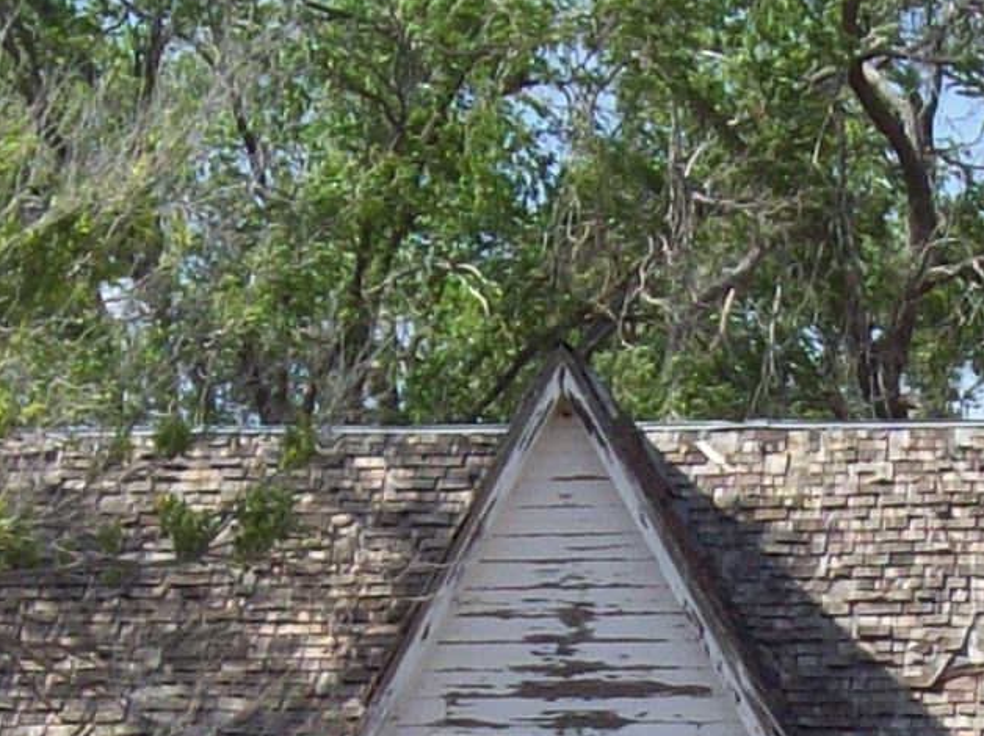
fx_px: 7215
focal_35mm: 254
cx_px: 672
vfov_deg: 5.8
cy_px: 1044
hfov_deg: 7.8
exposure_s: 1/269
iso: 80
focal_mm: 9.4
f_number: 6
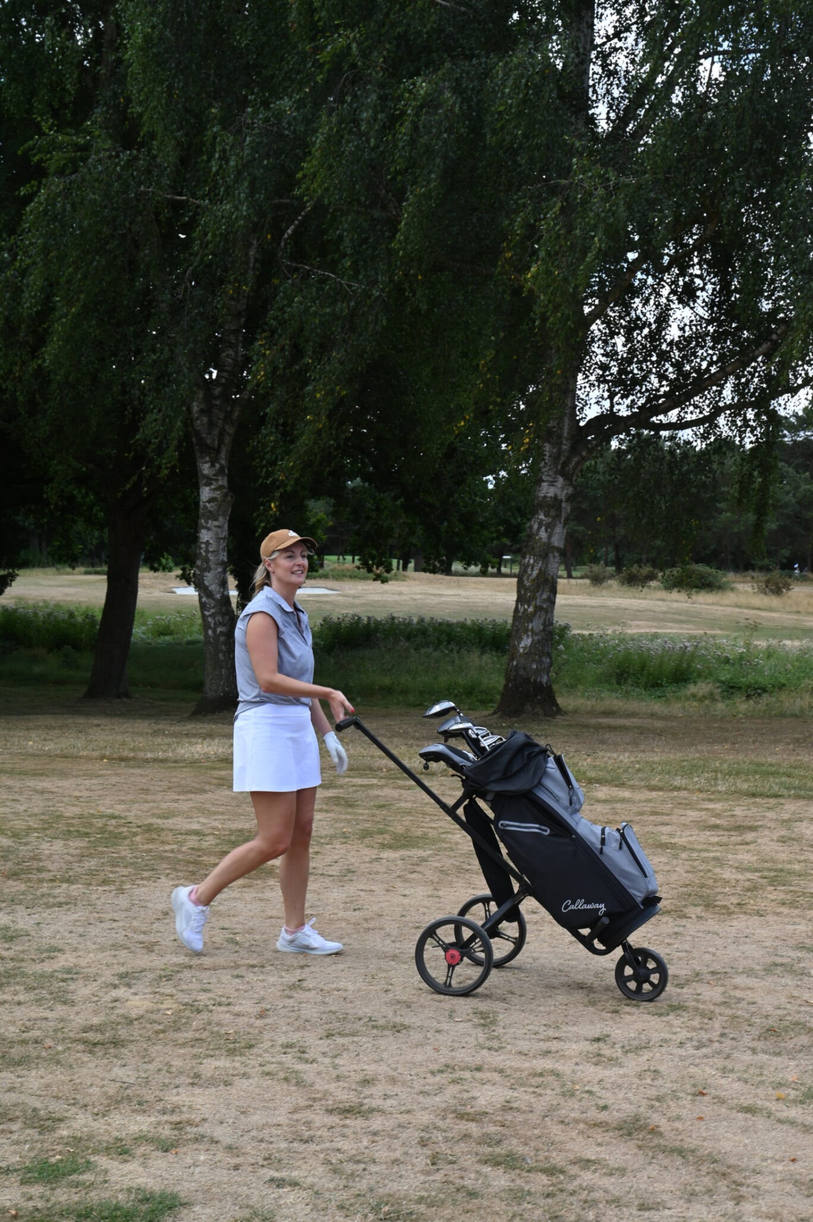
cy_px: 611
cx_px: 406
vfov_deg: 34.5
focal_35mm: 58
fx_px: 1967
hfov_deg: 23.4
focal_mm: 58
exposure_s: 1/100
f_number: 14
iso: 200
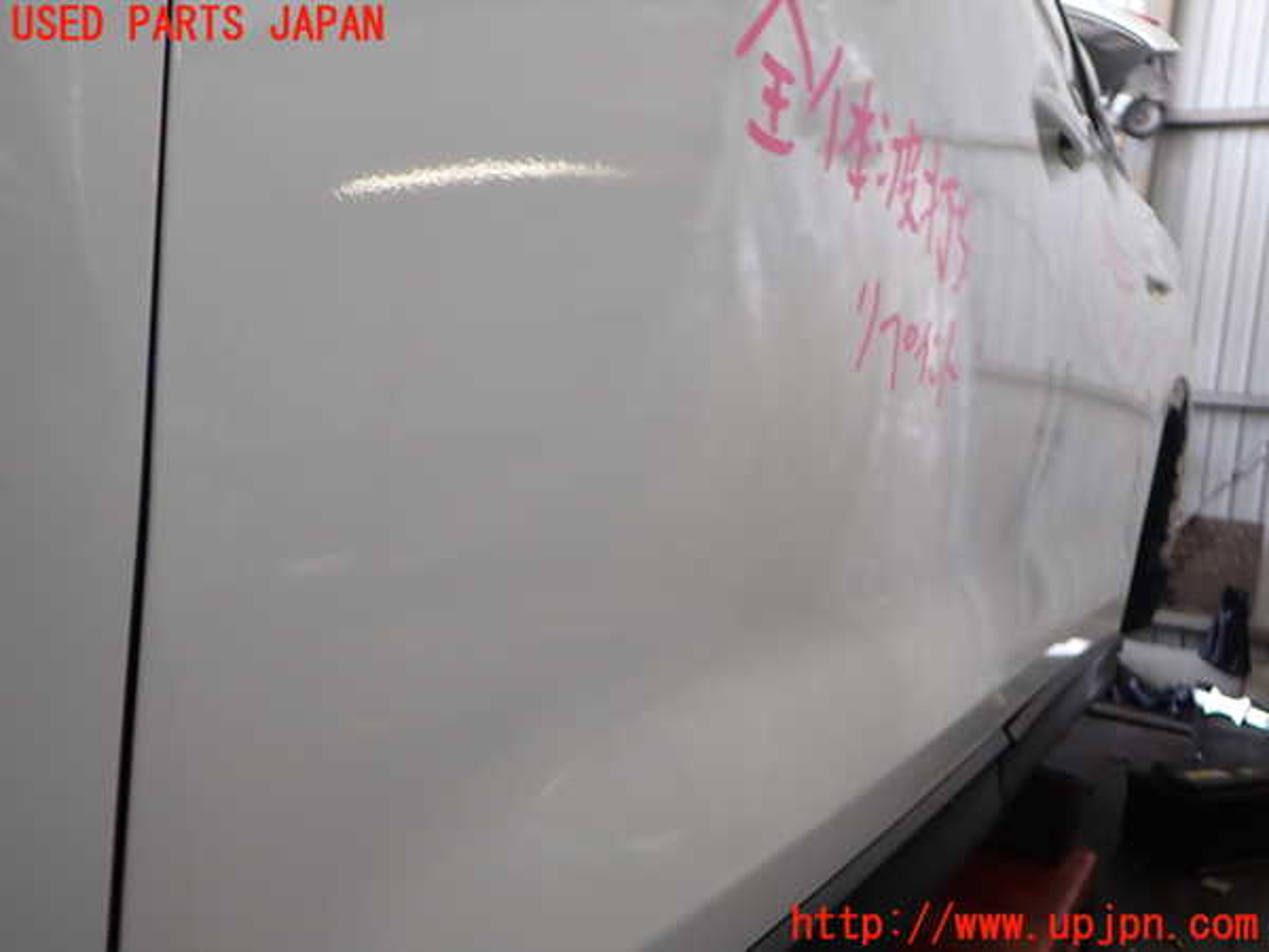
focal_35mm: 30
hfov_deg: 60.0
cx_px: 634
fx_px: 1100
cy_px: 476
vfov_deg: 46.8
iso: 160
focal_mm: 5.4
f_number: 2.3
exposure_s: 1/125
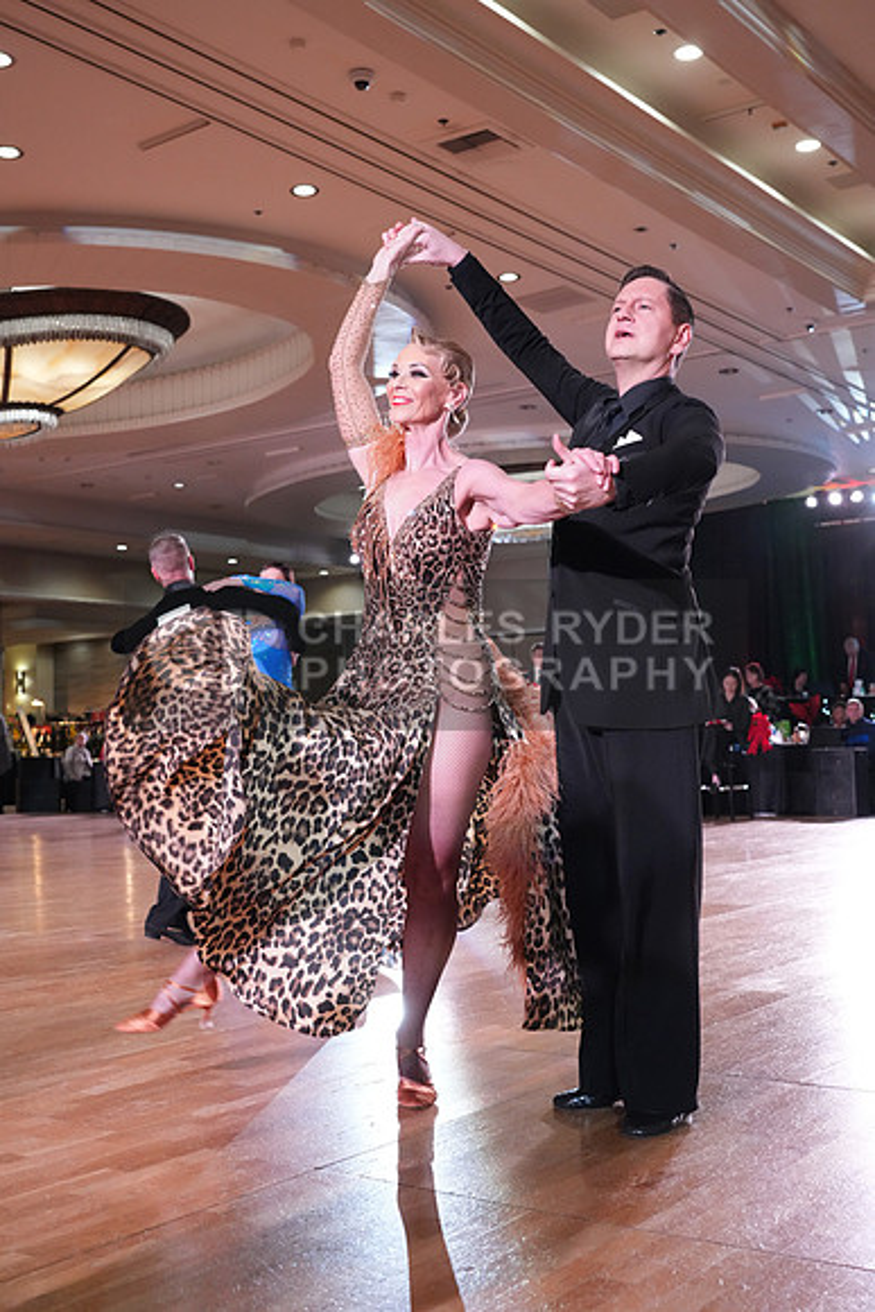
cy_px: 656
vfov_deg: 49.5
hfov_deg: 34.2
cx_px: 438
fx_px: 1421
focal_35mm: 39
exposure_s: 1/320
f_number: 5
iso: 5000
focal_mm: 39
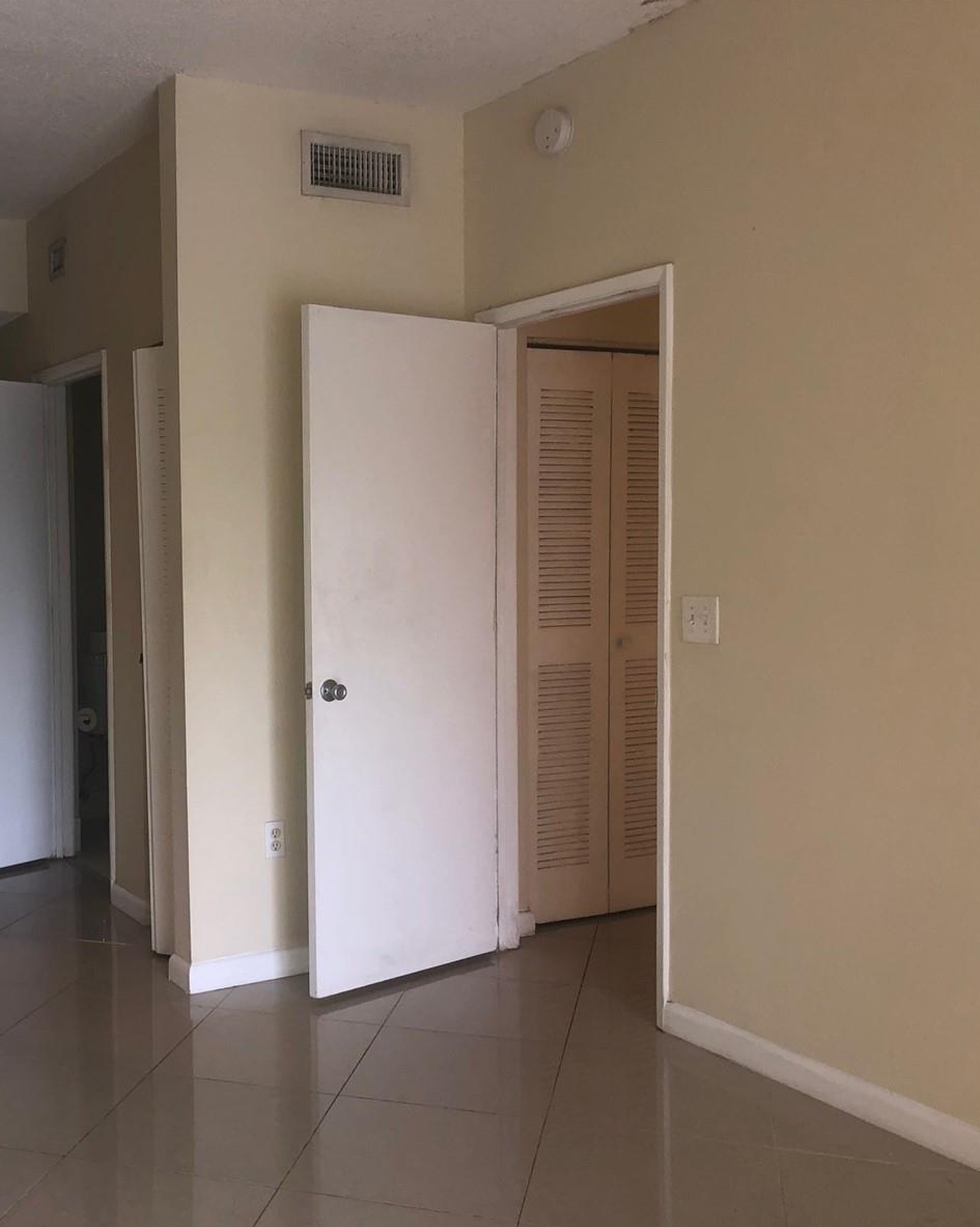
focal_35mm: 37
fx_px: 1342
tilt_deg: -3.8
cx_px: 224
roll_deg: +0.3
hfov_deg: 38.9
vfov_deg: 49.1
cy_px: 619
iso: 40
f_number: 1.8
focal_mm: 3.99
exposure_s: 1/15
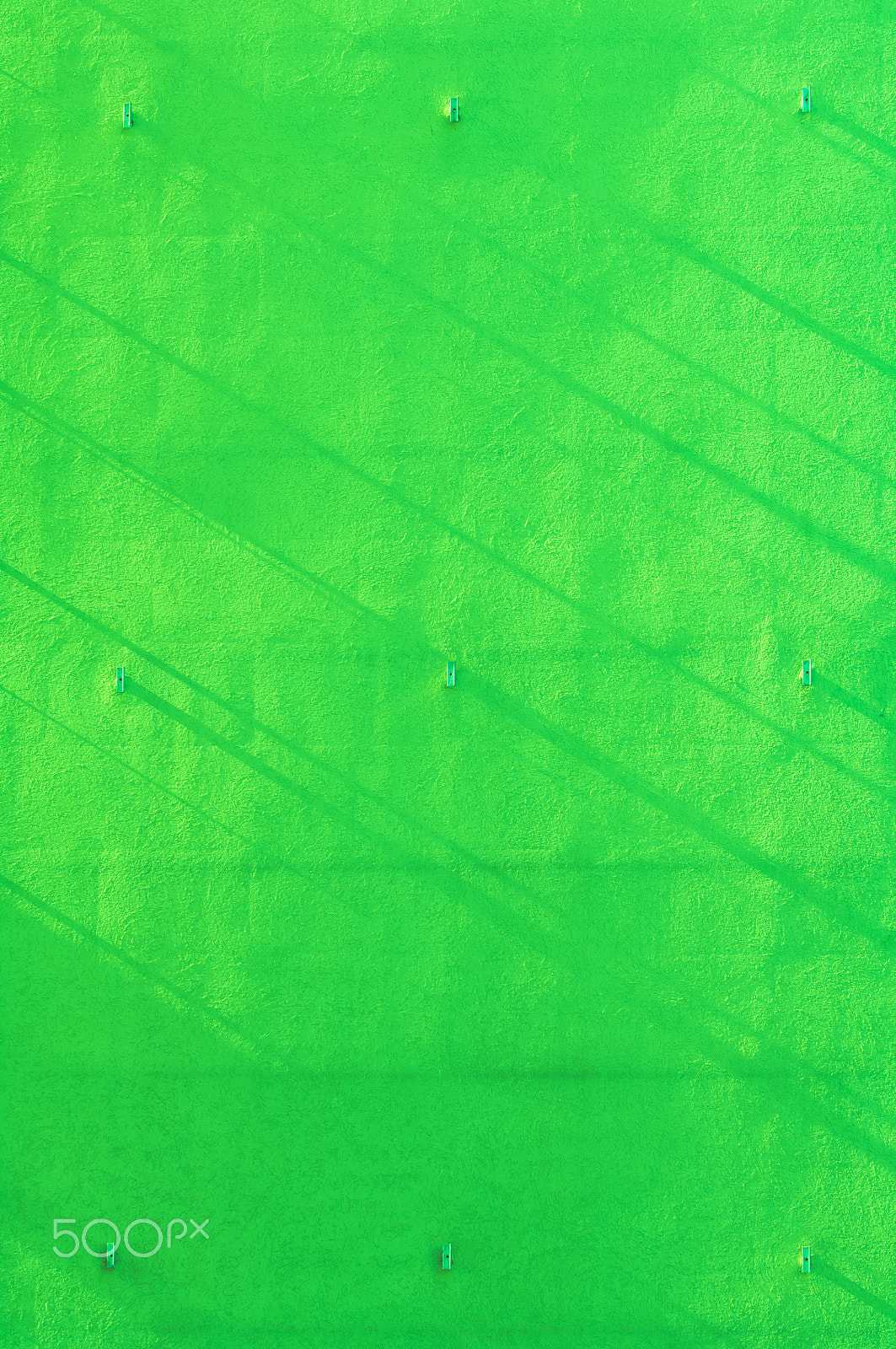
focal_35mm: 150
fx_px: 5613
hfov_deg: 9.1
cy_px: 674
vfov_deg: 13.7
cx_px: 448
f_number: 7.1
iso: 200
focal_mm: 100
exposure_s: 1/200
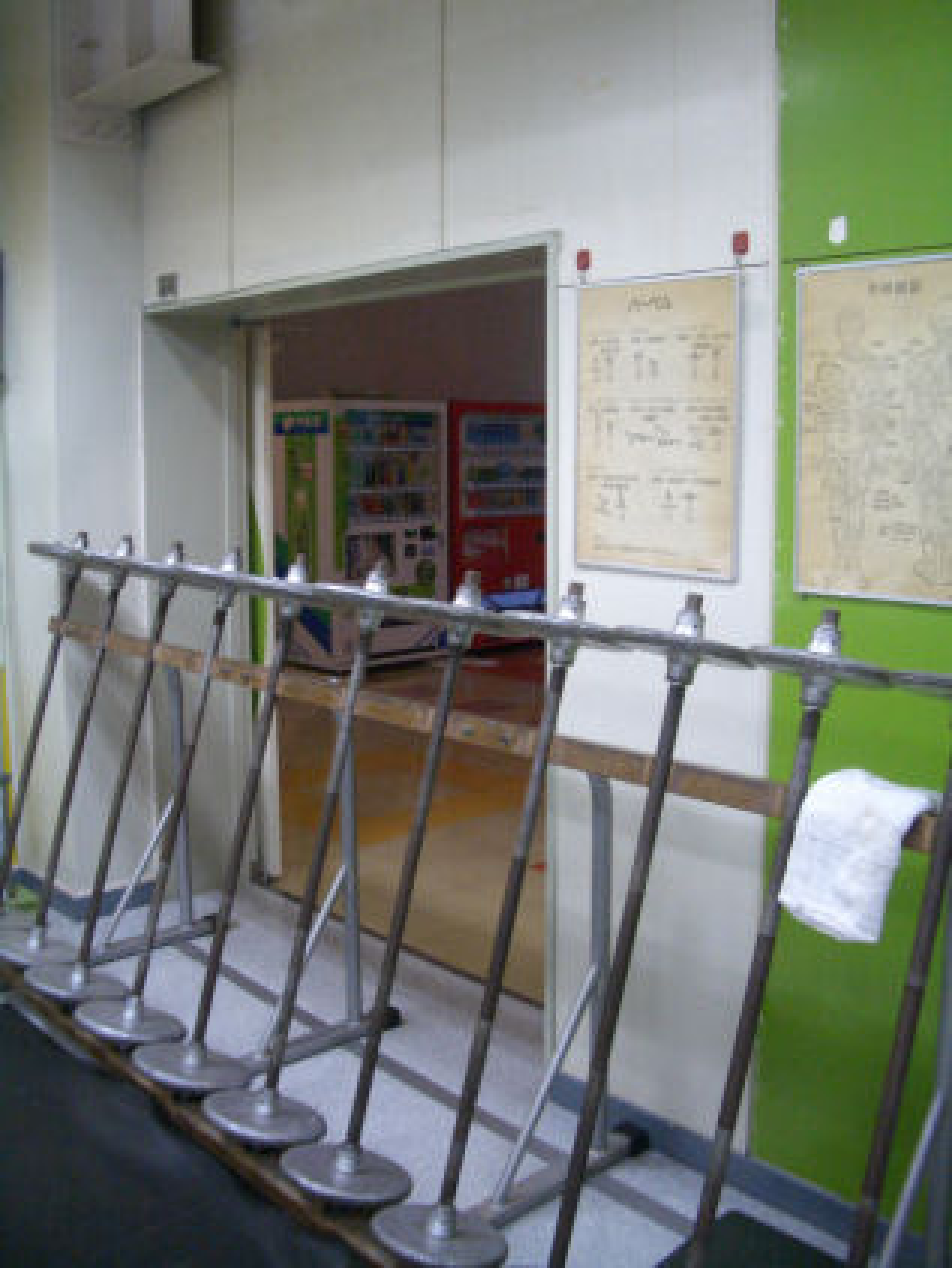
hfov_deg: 40.7
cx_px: 476
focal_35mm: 35
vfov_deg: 52.6
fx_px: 1282
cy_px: 634
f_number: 2.6
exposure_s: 1/50
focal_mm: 5.8
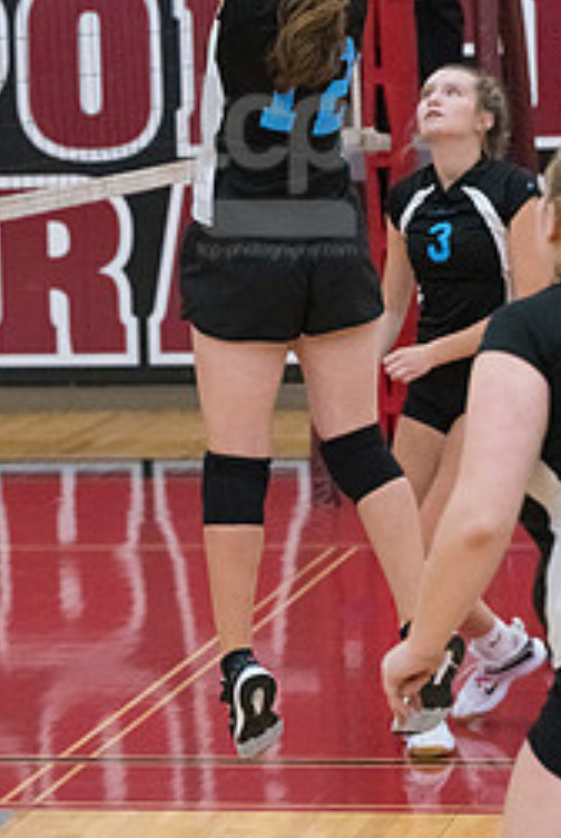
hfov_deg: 8.1
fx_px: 3963
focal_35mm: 170
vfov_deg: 12.0
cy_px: 167
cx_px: 277
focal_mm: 95
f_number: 4.5
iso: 6400
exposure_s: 1/1000
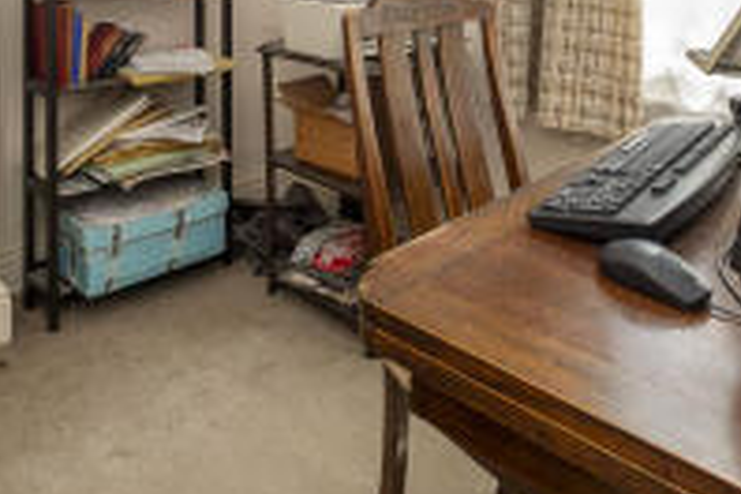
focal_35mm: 36
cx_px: 374
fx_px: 741
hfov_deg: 53.1
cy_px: -88
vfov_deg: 31.4
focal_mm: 10
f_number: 5
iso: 400
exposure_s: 1/200
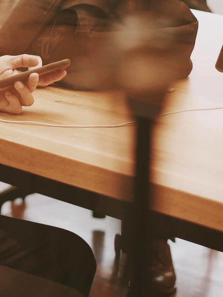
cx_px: -112
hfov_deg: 6.9
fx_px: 1830
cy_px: -33
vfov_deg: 9.2
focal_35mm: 213
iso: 400
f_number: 1.8
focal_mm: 50
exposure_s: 1/320
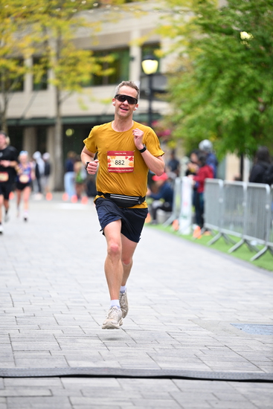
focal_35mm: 150
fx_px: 1705
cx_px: 136
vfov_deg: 13.7
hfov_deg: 9.2
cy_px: 204
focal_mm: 150
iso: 1250
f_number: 2.8
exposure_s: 1/1600
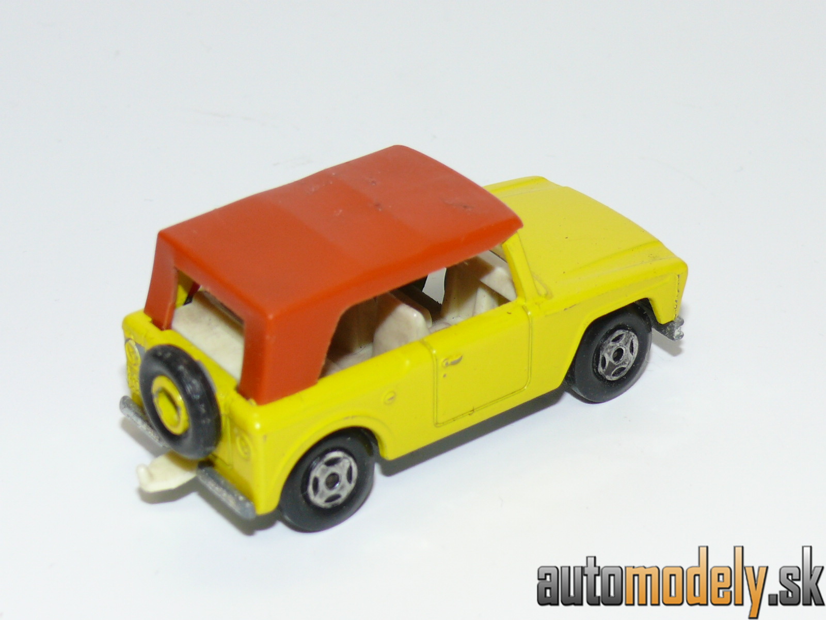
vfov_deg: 14.5
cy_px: 310
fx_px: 2434
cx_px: 413
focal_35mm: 102
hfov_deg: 19.3
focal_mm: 13.3
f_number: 4
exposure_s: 1/30
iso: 100
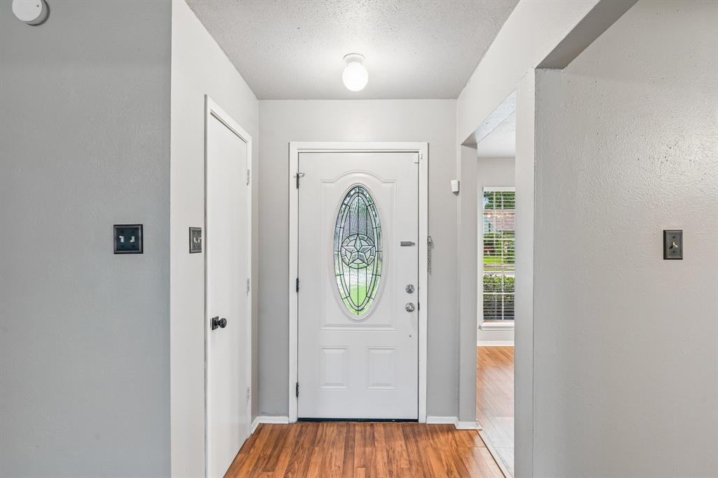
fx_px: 369
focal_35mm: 18
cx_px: 359
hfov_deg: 88.5
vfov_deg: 65.9
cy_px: 239
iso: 400
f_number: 8
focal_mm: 18.5
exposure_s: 1/6
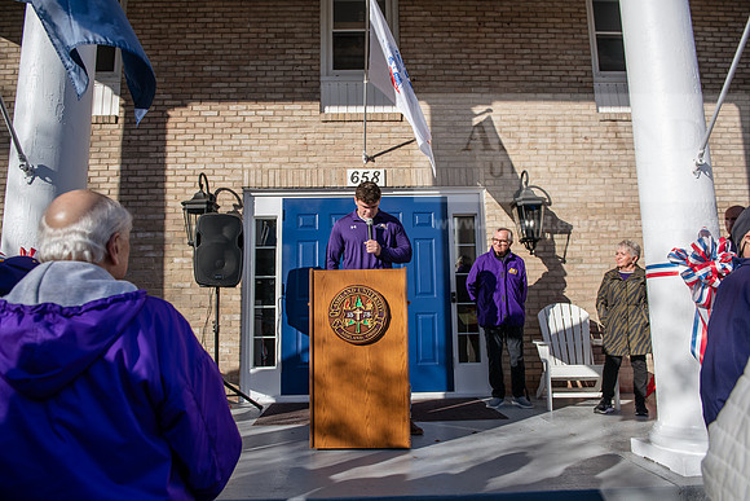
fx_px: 563
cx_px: 375
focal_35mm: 27
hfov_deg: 67.4
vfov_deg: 48.0
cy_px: 250
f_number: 4
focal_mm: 27
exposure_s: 1/800
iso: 80
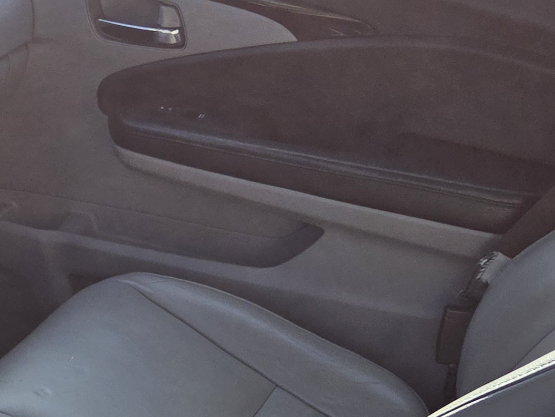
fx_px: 1395
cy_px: 526
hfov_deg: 20.7
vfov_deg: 16.2
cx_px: -147
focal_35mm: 87
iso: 80
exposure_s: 1/2071
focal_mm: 5.4
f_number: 1.8
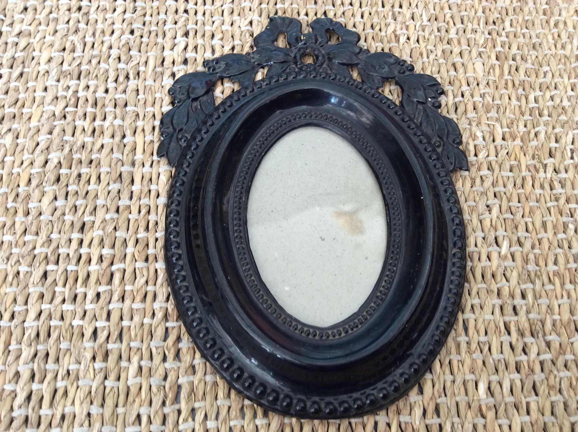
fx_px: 534
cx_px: 289
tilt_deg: -64.4
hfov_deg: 56.9
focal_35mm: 32
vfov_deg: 44.1
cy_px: 216
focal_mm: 3.3
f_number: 2.4
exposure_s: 1/25
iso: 125
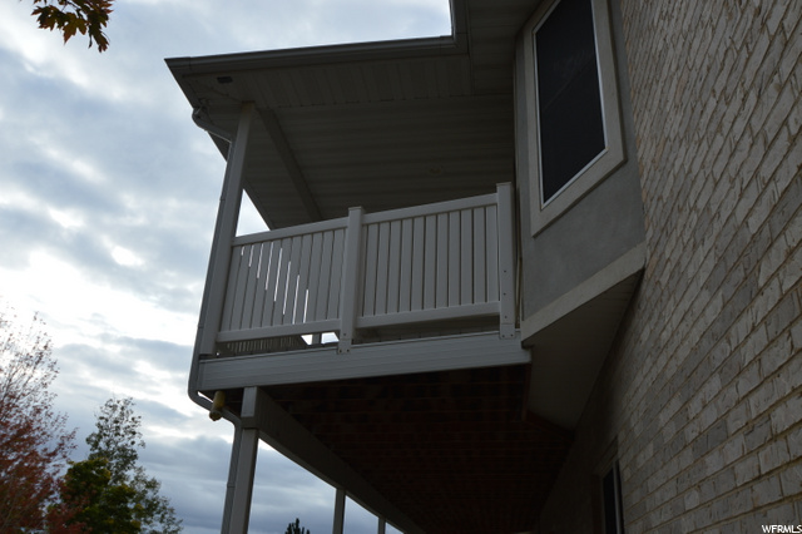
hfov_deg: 59.5
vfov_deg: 41.7
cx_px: 401
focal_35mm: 32
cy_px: 267
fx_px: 701
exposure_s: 1/200
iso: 100
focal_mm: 21
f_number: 7.1
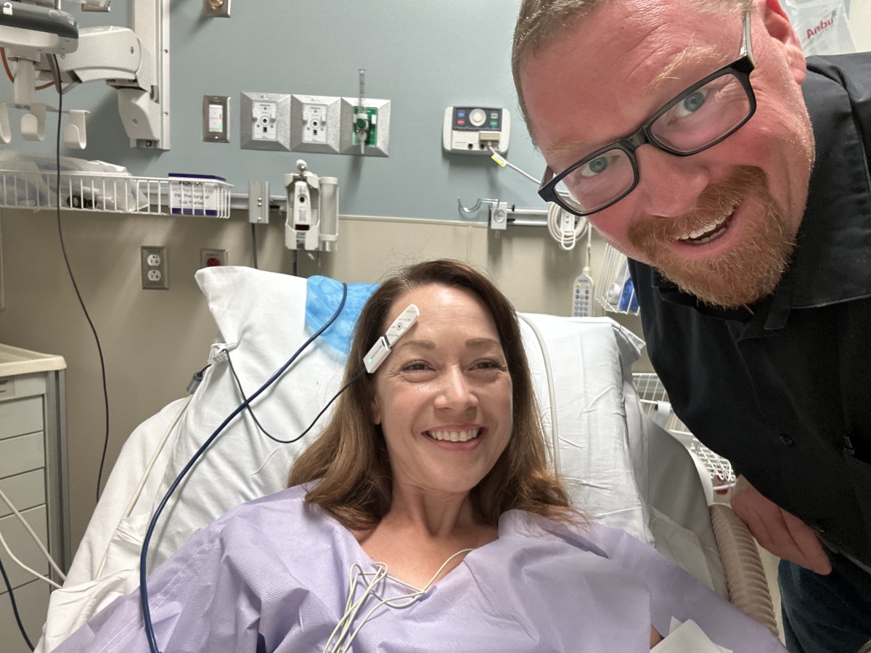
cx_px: 436
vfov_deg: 58.9
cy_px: 326
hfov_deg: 73.9
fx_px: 579
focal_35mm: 23
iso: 160
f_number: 1.9
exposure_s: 1/50
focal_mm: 2.69
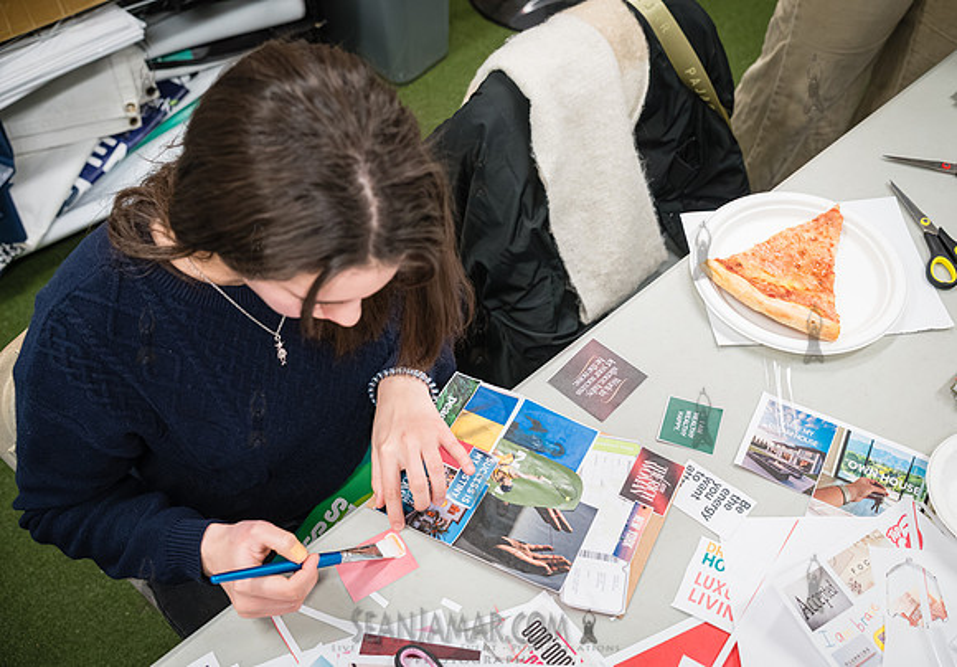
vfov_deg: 37.8
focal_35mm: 36
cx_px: 501
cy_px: 334
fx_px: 973
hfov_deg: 52.4
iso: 4000
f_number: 4
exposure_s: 1/250
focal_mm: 35
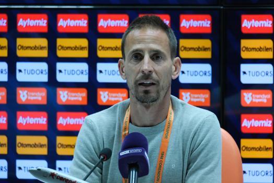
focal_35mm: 257
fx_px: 1956
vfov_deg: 5.3
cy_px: 92
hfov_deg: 8.0
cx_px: 137
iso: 6400
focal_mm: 171.6
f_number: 6.4
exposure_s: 1/210
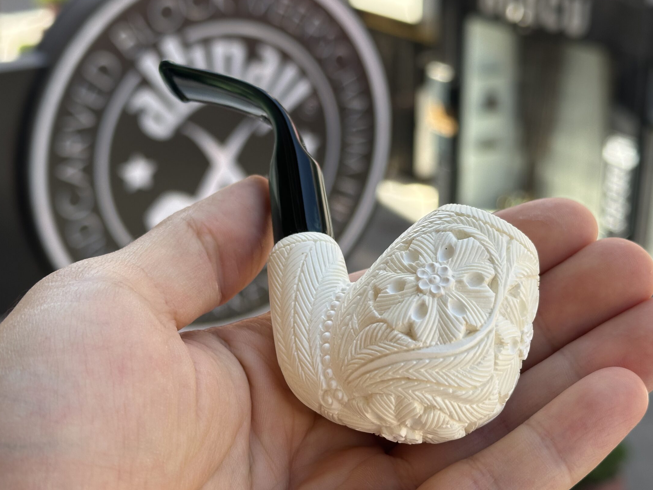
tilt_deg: -22.3
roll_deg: +1.2
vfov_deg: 25.7
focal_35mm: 57
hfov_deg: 33.8
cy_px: 248
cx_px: 343
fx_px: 1075
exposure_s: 1/646
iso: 64
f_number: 1.78
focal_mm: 6.86
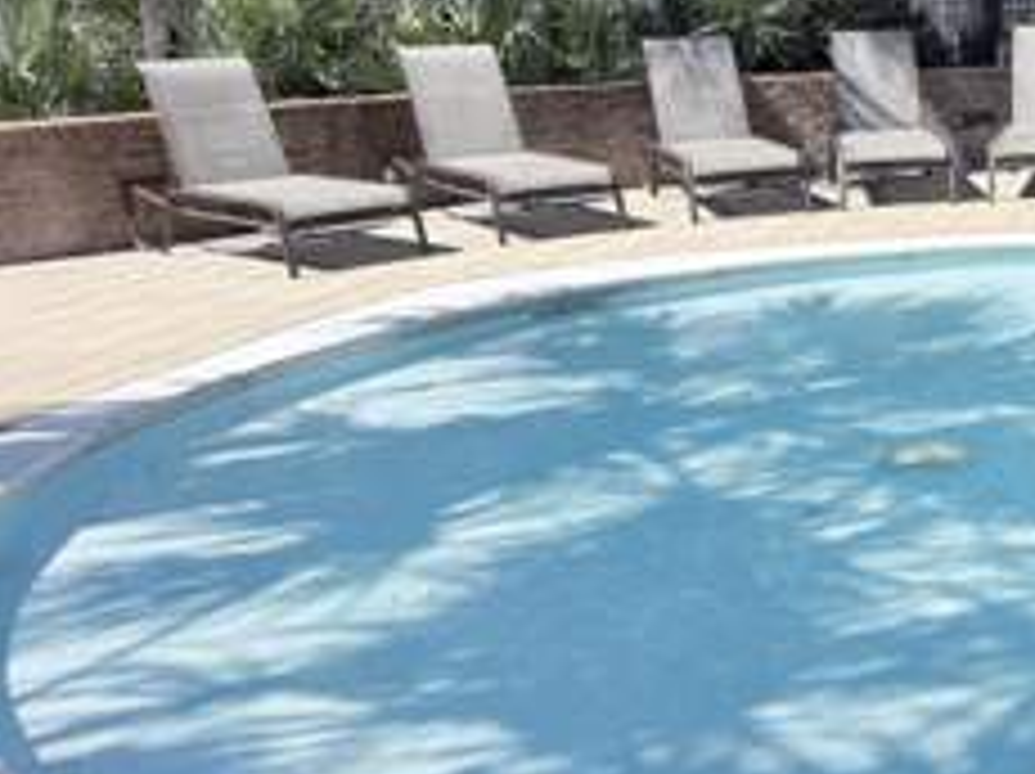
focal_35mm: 50
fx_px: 1493
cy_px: 227
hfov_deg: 34.2
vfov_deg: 28.8
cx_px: 1076
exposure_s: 1/6711
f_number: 1.78
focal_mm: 6.76
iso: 80
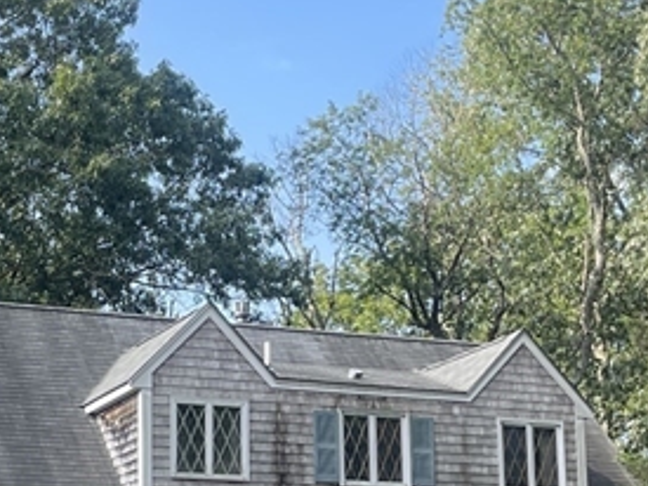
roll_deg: -2.5
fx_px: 1740
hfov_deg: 21.0
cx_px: 229
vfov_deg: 15.8
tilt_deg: +9.3
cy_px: 366
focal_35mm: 93
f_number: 1.6
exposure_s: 1/969
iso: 32
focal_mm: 5.1
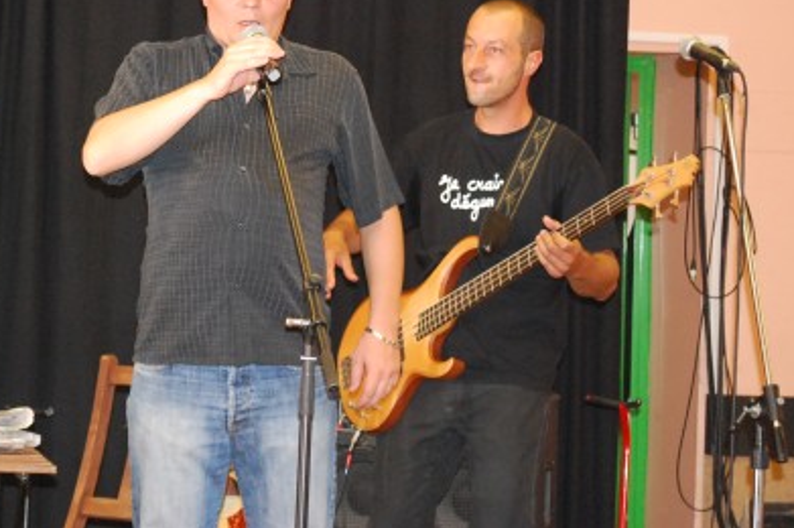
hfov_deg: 16.6
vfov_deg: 11.1
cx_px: 197
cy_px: 97
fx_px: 2710
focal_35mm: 123
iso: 1600
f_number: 5.6
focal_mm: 50
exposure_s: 1/60
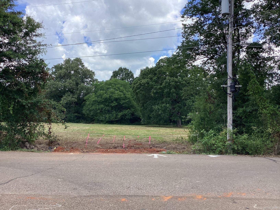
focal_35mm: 31
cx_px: 140
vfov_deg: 45.4
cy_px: 105
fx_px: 251
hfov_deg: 58.4
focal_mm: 3.3
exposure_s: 1/806
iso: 25
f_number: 2.4
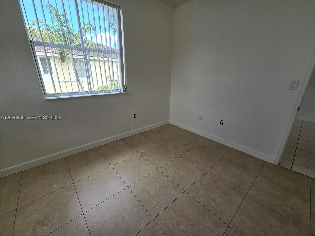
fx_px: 118
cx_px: 158
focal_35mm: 13
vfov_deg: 89.9
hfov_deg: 106.2
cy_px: 118
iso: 100
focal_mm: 2.2
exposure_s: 1/719
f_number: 2.2
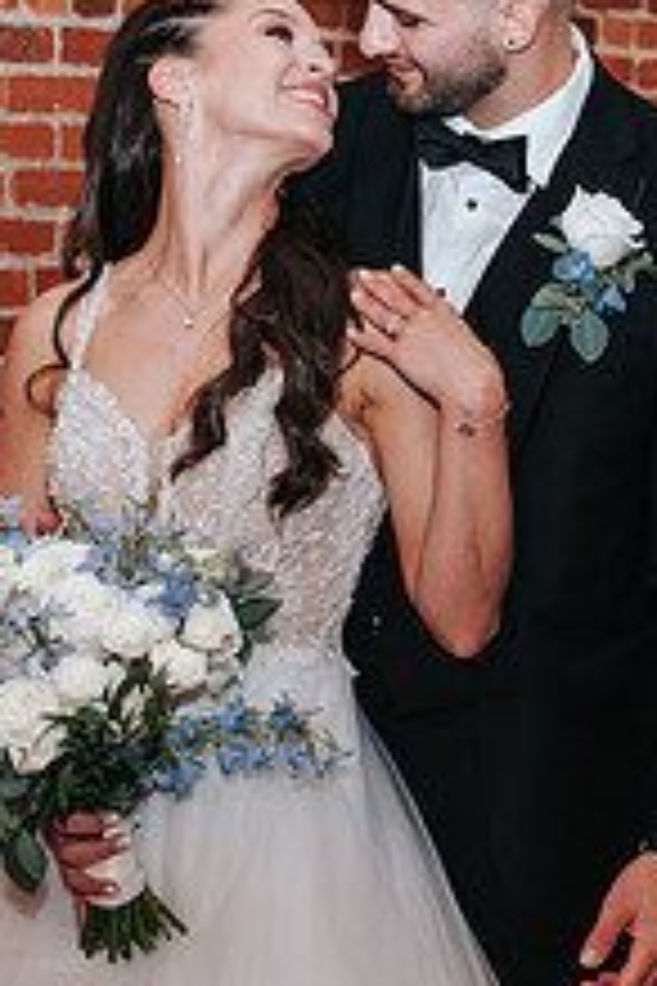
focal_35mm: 108
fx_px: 2956
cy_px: 203
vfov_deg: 18.8
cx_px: 368
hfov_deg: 12.7
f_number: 2.8
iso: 800
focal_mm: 35
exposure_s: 1/125
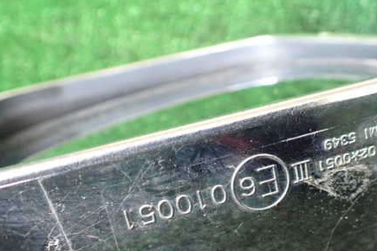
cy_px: 158
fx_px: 450
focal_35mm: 43
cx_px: 255
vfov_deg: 31.0
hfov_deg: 44.7
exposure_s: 1/125
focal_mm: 5.4
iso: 640
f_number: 2.3
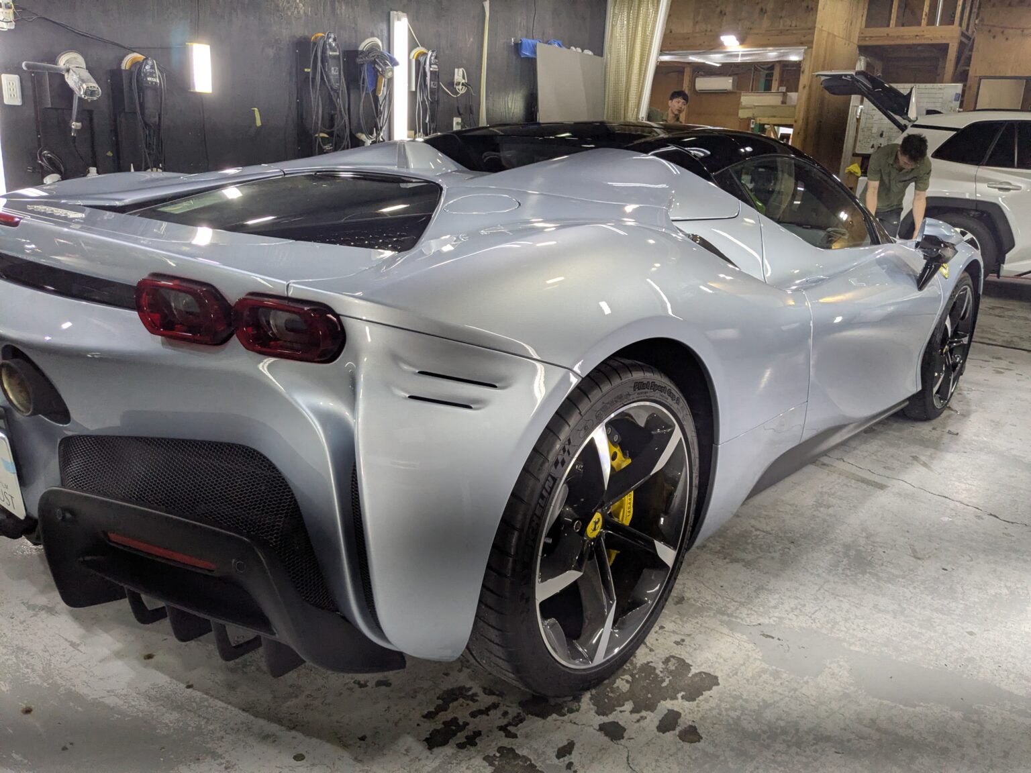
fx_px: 804
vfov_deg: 51.4
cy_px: 386
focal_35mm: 27
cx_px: 516
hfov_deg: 65.3
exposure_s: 1/244
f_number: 1.73
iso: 101
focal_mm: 4.38
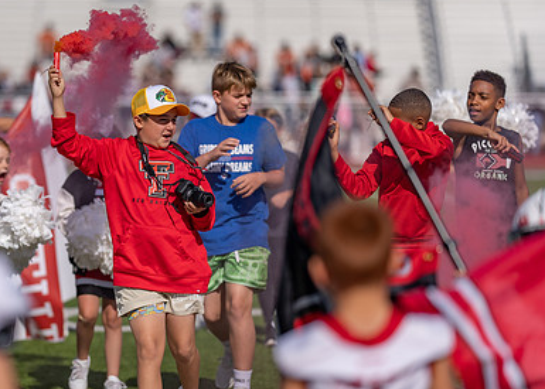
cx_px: 156
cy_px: 219
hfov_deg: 9.4
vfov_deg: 6.8
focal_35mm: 213
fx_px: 3297
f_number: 1.8
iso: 100
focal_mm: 135
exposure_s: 1/12800
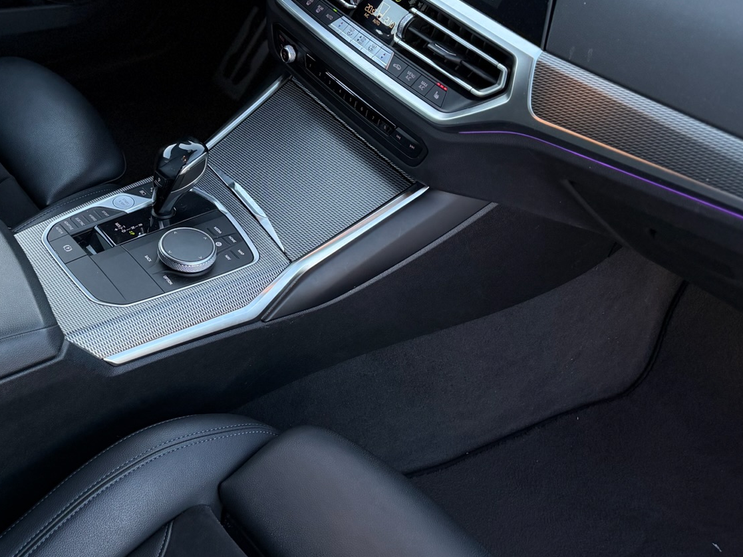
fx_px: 945
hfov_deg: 40.6
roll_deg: +0.9
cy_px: 138
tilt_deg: -33.5
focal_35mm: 44
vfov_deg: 32.3
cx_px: 119
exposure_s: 1/121
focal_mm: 6.76
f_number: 1.78
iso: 125
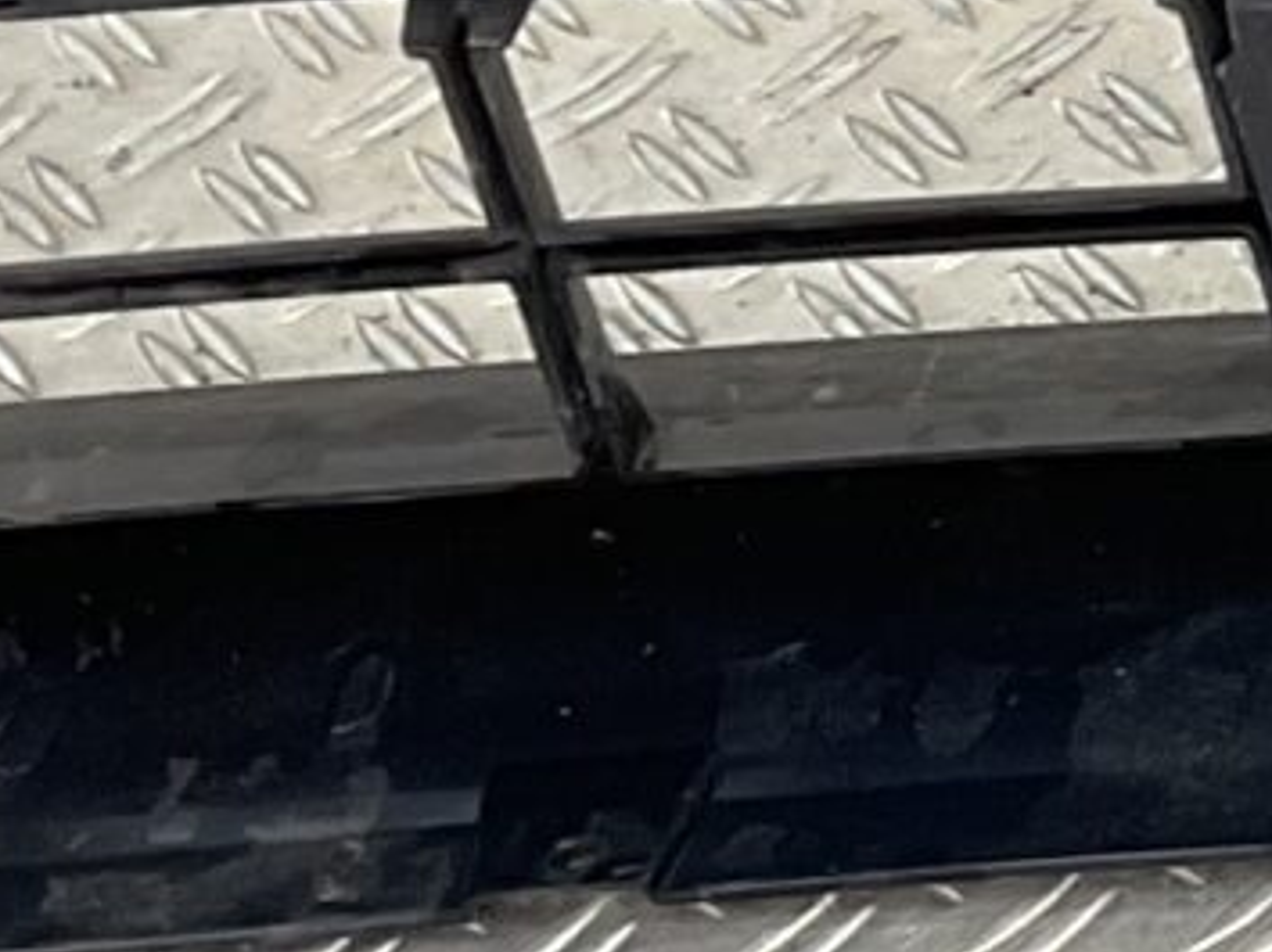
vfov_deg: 6.9
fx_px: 7711
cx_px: 2831
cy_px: -593
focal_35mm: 210
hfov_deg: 8.7
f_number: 1.8
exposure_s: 1/120
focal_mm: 3
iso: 32
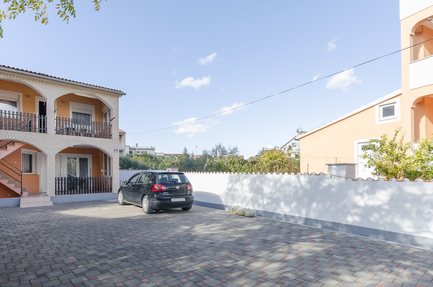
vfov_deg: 61.2
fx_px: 240
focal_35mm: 20
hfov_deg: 83.5
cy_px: 171
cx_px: 183
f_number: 8
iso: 100
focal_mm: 10
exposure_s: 1/100
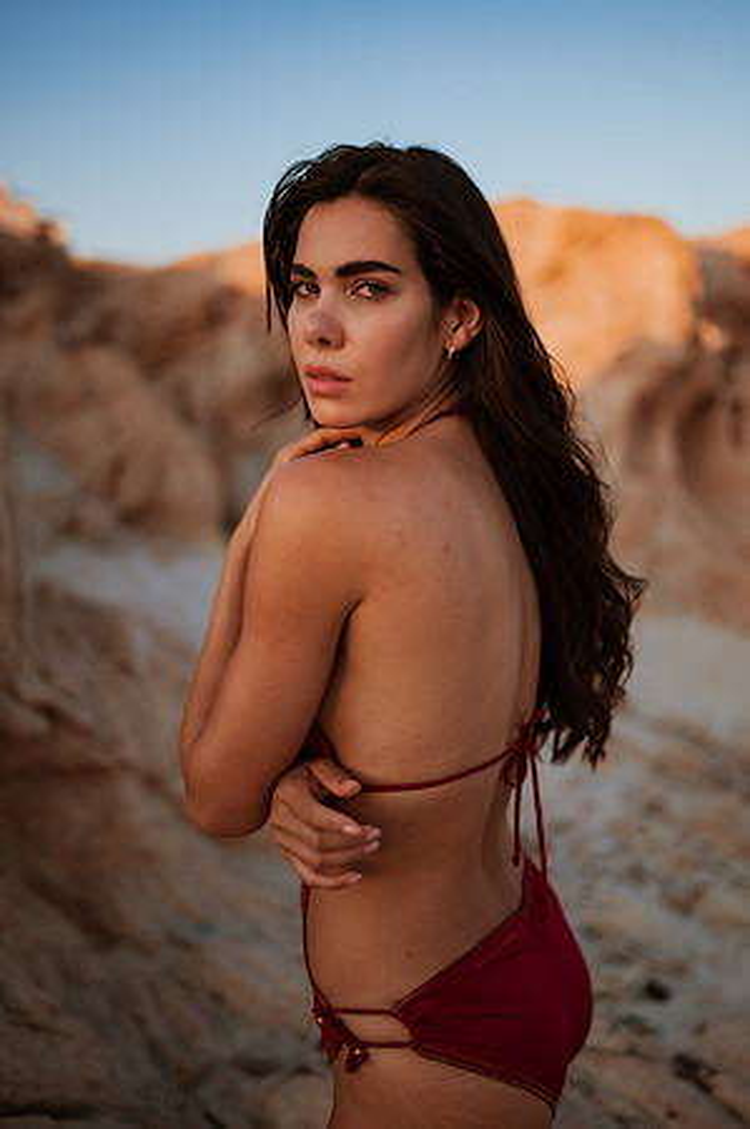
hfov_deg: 37.8
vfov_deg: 54.5
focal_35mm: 35
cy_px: 564
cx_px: 375
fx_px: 1096
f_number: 1.4
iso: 100
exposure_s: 1/2500
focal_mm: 35
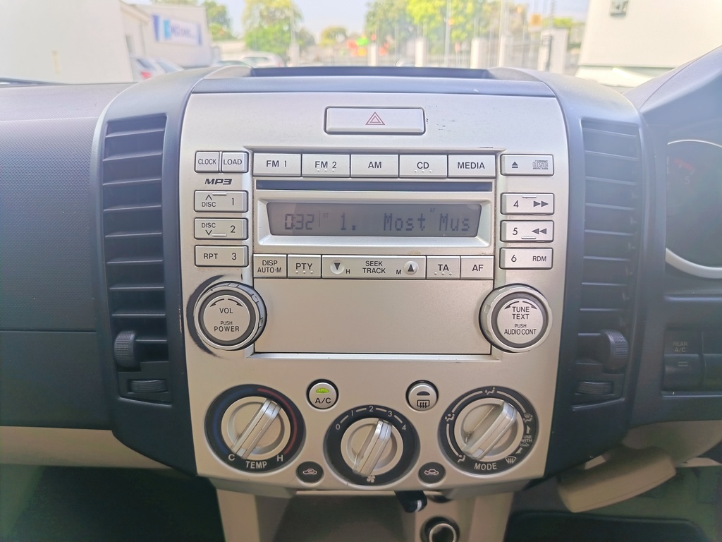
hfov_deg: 71.6
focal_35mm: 24
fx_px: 501
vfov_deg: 56.8
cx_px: 361
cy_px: 271
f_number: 1.75
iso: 216
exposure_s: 1/100
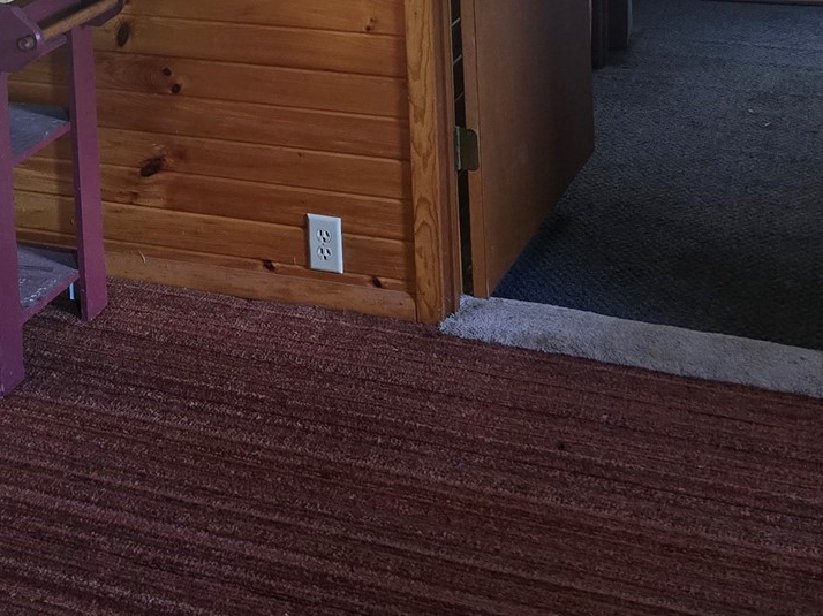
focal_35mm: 66
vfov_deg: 19.8
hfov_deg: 29.1
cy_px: -257
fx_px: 1569
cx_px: 234
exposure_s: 1/60
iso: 640
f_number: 1.7
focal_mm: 6.3
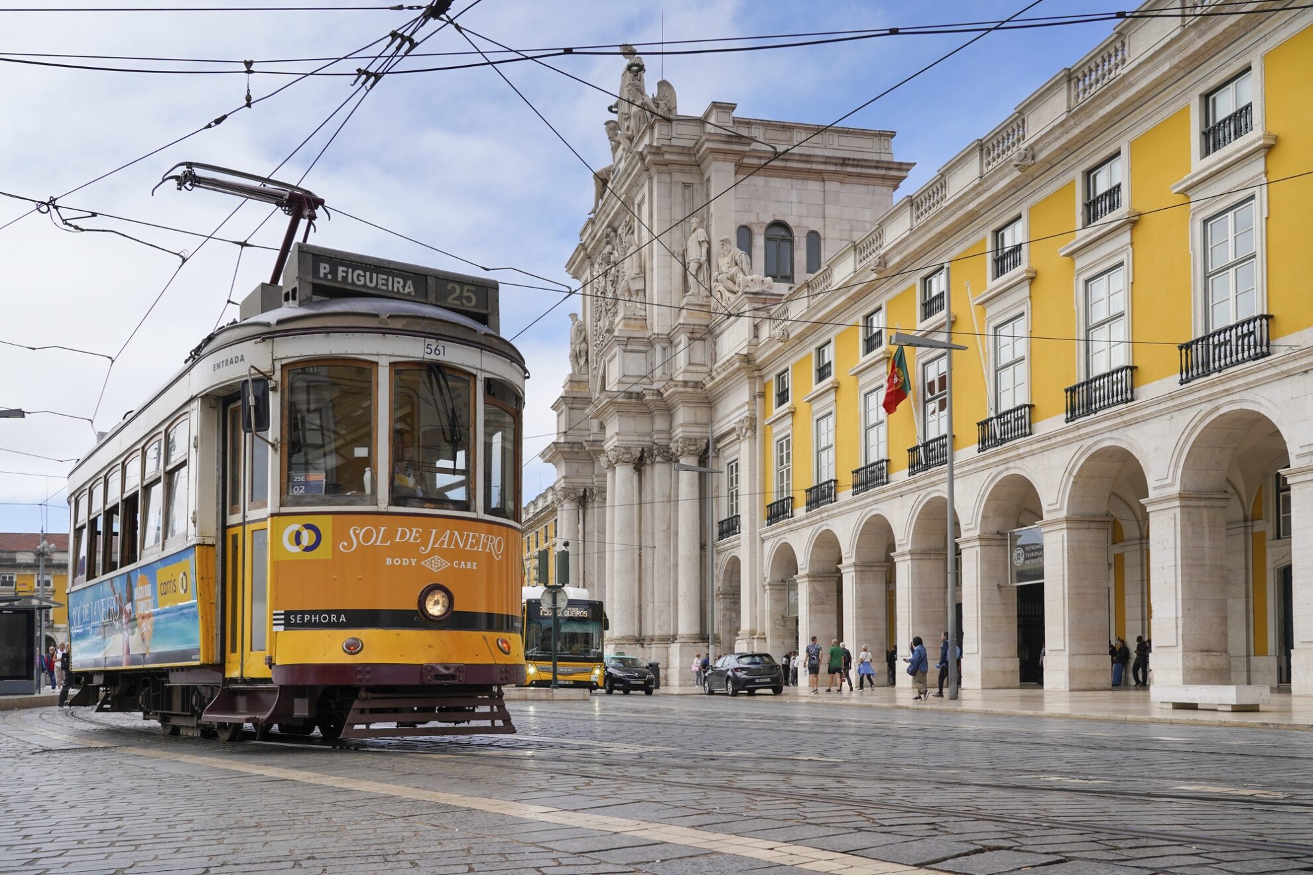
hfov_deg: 61.9
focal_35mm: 30
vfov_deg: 43.6
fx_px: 1094
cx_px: 656
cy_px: 438
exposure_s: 1/320
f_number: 10
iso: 200
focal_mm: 30
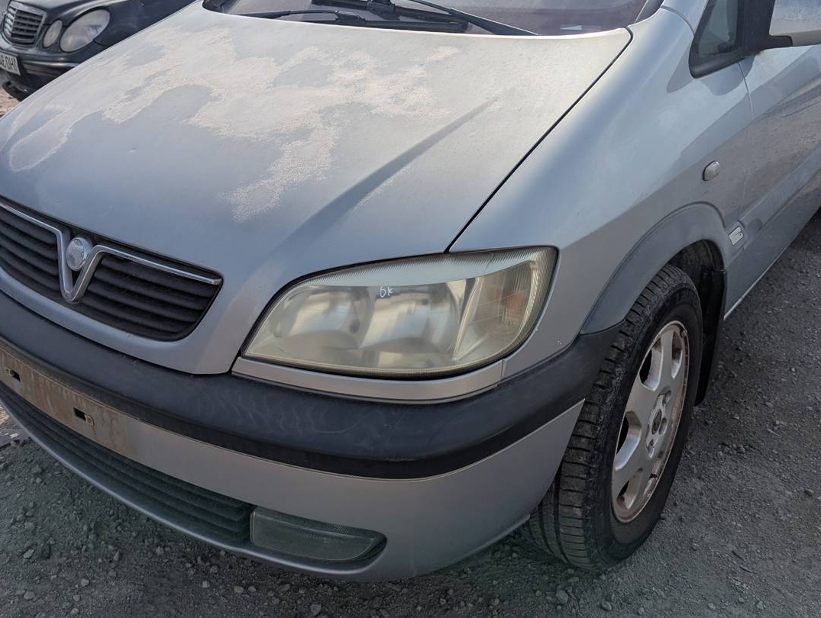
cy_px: 226
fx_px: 760
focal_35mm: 32
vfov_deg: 43.9
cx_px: 436
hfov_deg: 56.7
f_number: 1.85
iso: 44
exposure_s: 1/2833
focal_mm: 6.81
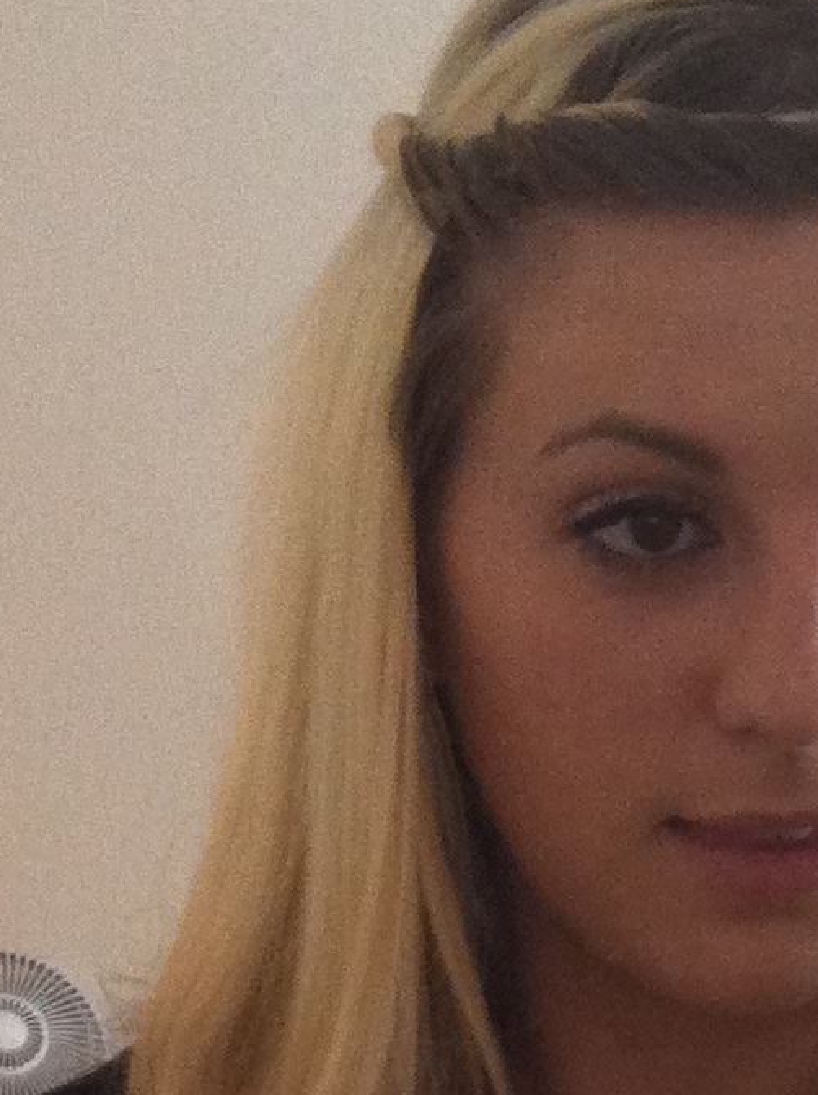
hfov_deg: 10.7
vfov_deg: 14.1
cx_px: 1031
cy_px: 1383
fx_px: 4264
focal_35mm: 135
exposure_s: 1/15
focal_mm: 3.85
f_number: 2.8
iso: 200
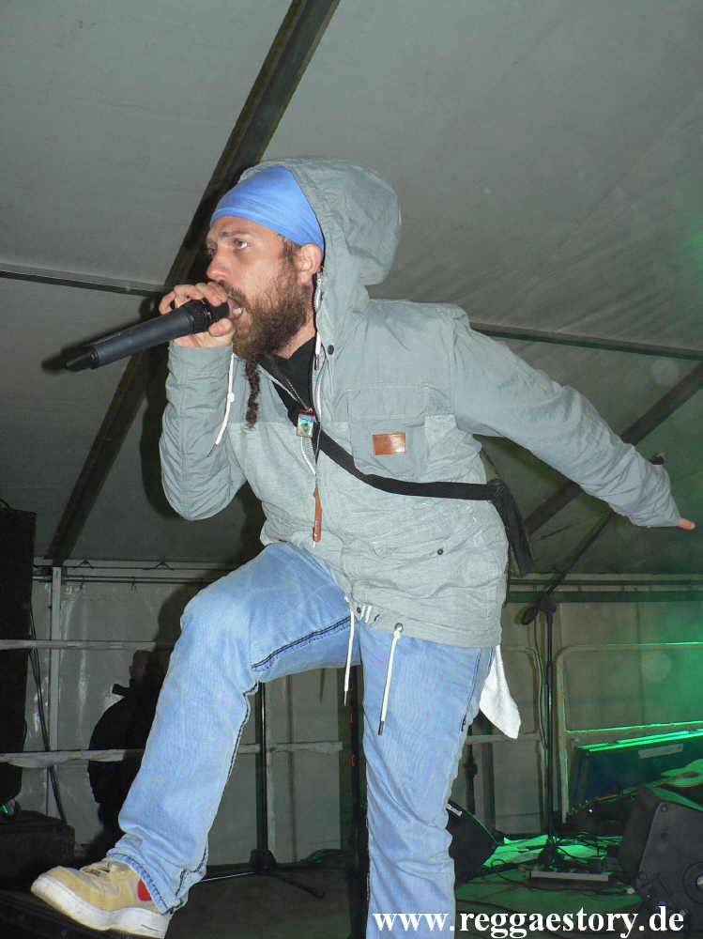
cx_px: 352
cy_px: 470
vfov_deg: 52.6
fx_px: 949
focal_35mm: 35
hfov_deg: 40.7
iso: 200
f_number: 2.8
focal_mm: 6
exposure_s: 1/60
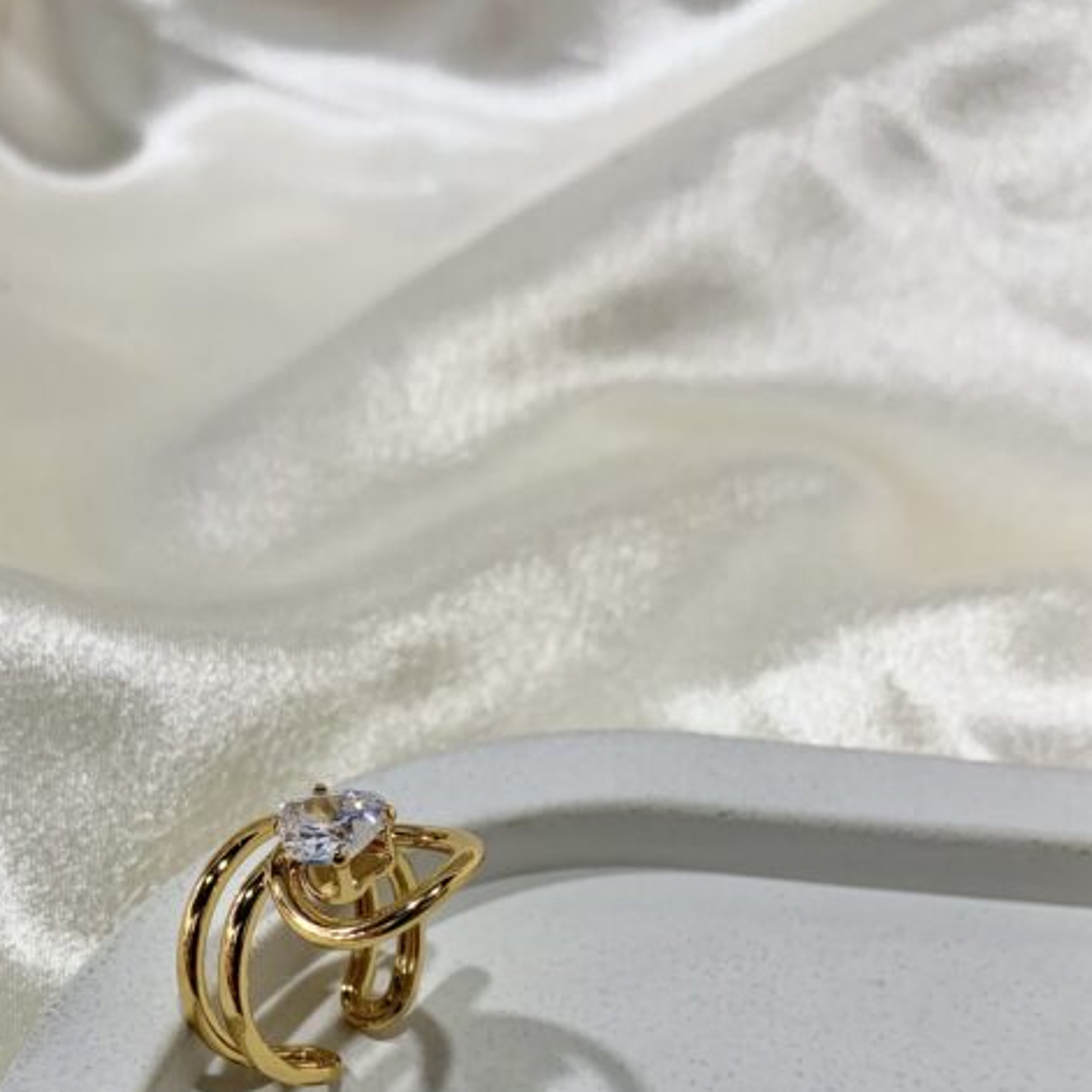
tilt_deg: -46.6
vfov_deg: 41.8
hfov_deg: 42.7
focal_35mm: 39
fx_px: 1392
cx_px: 459
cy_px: 791
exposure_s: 1/100
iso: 80
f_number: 1.8
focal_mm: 4.25
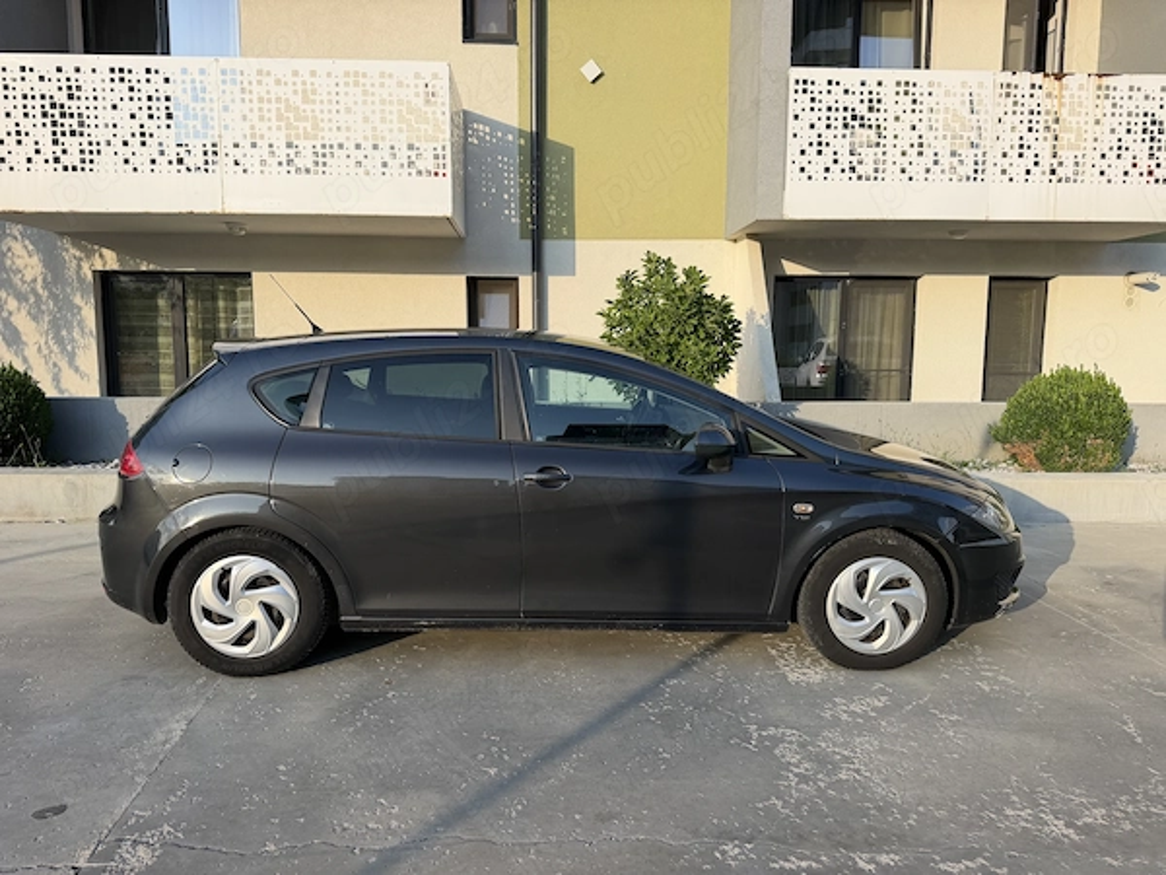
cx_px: 583
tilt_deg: -7.1
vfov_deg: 56.8
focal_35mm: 24
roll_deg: -0.2
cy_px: 438
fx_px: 808
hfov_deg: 71.6
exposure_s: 1/1464
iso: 80
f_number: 1.78
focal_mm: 6.76
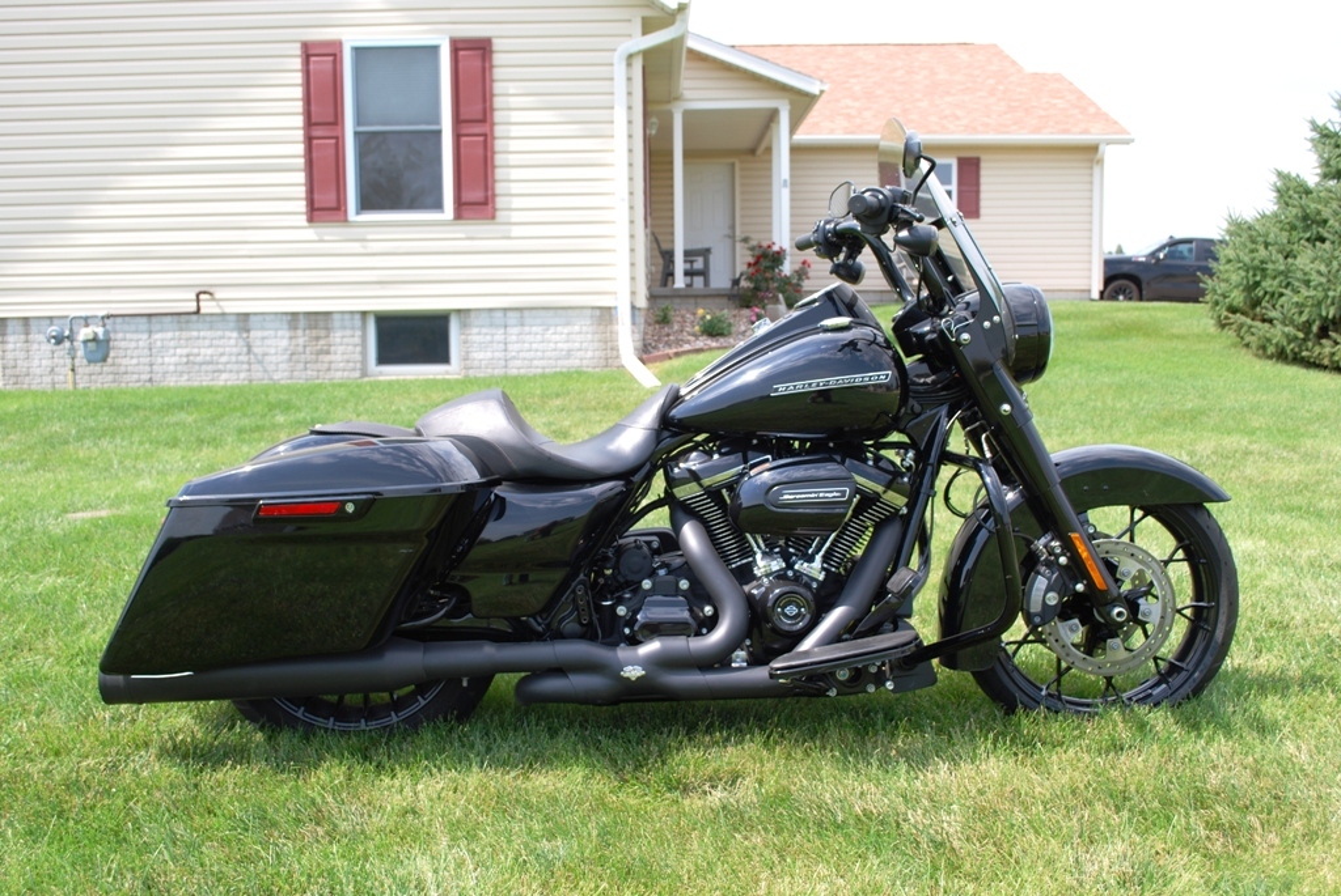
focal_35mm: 36
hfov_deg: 53.1
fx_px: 1342
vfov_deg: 37.0
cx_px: 670
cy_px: 448
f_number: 6.3
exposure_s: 1/125
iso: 100
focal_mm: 24
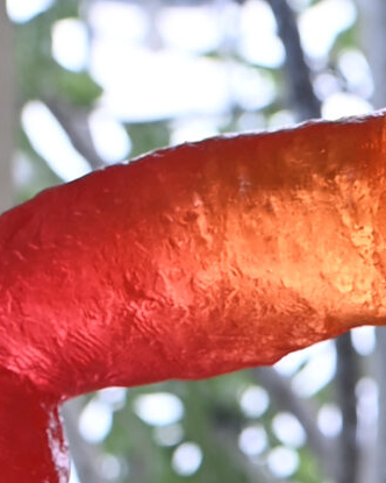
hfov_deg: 10.3
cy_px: 1136
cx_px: 753
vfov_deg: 11.6
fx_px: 1985
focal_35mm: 139
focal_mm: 24
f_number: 4.5
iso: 100
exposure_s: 1/80
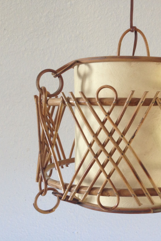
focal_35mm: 46
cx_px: 134
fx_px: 308
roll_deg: -2.3
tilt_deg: -4.5
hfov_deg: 28.5
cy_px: 120
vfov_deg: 42.7
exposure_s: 1/20
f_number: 2.4
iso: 80
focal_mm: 4.12
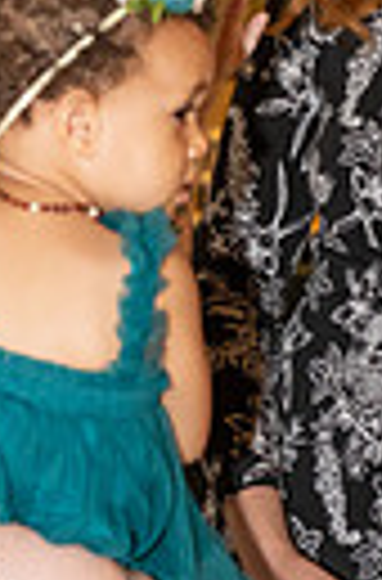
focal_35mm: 210
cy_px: 315
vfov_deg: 9.8
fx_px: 3370
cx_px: 142
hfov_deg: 6.5
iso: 3200
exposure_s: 1/100
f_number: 3.5
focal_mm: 60
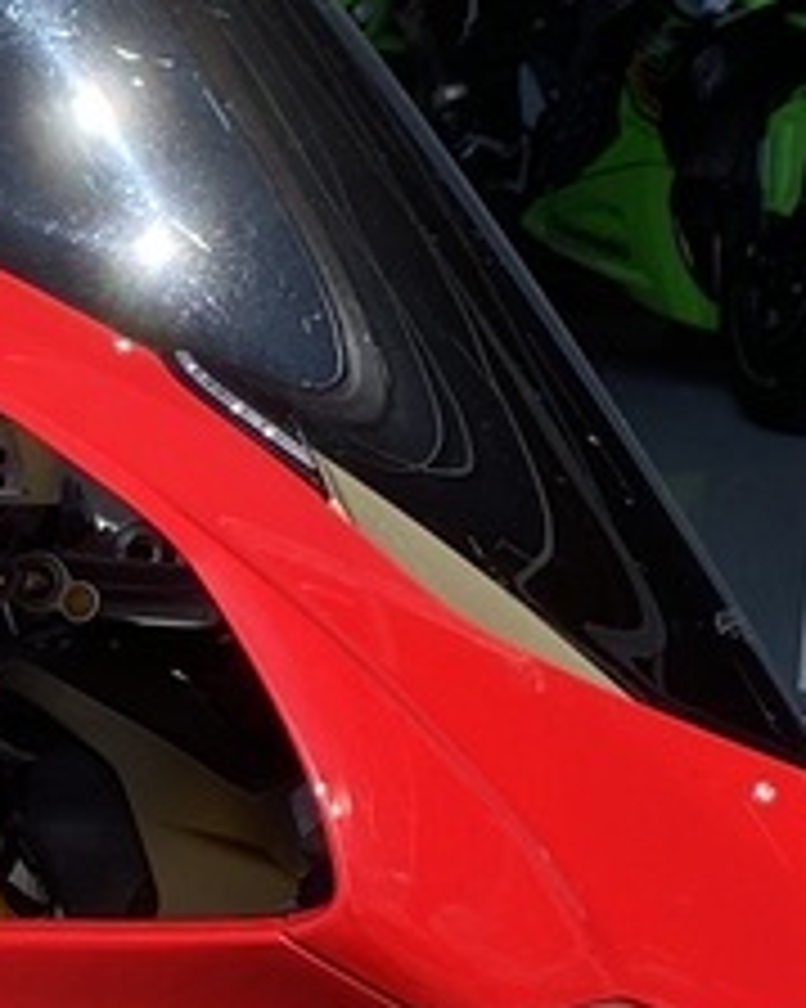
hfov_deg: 9.0
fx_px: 4864
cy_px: 1323
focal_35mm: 163
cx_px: -779
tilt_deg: -17.5
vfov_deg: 11.5
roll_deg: +1.1
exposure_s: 1/1701
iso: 32
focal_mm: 4.25
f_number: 1.8
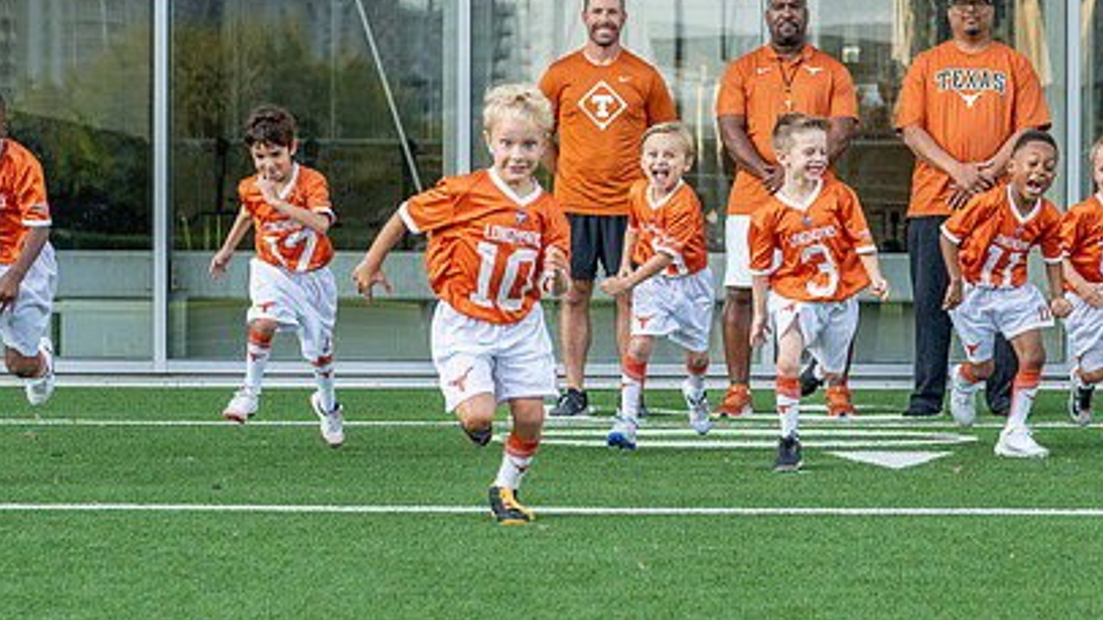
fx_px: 3450
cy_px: 316
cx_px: 707
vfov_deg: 10.3
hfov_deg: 18.1
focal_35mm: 118
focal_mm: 50
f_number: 2.8
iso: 400
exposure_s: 1/1000
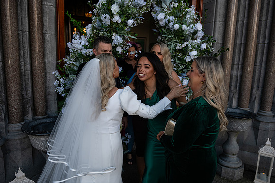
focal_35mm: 27
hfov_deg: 67.4
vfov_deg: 48.0
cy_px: 92
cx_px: 138
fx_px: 206
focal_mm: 27
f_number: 3.5
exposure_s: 1/1600
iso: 500
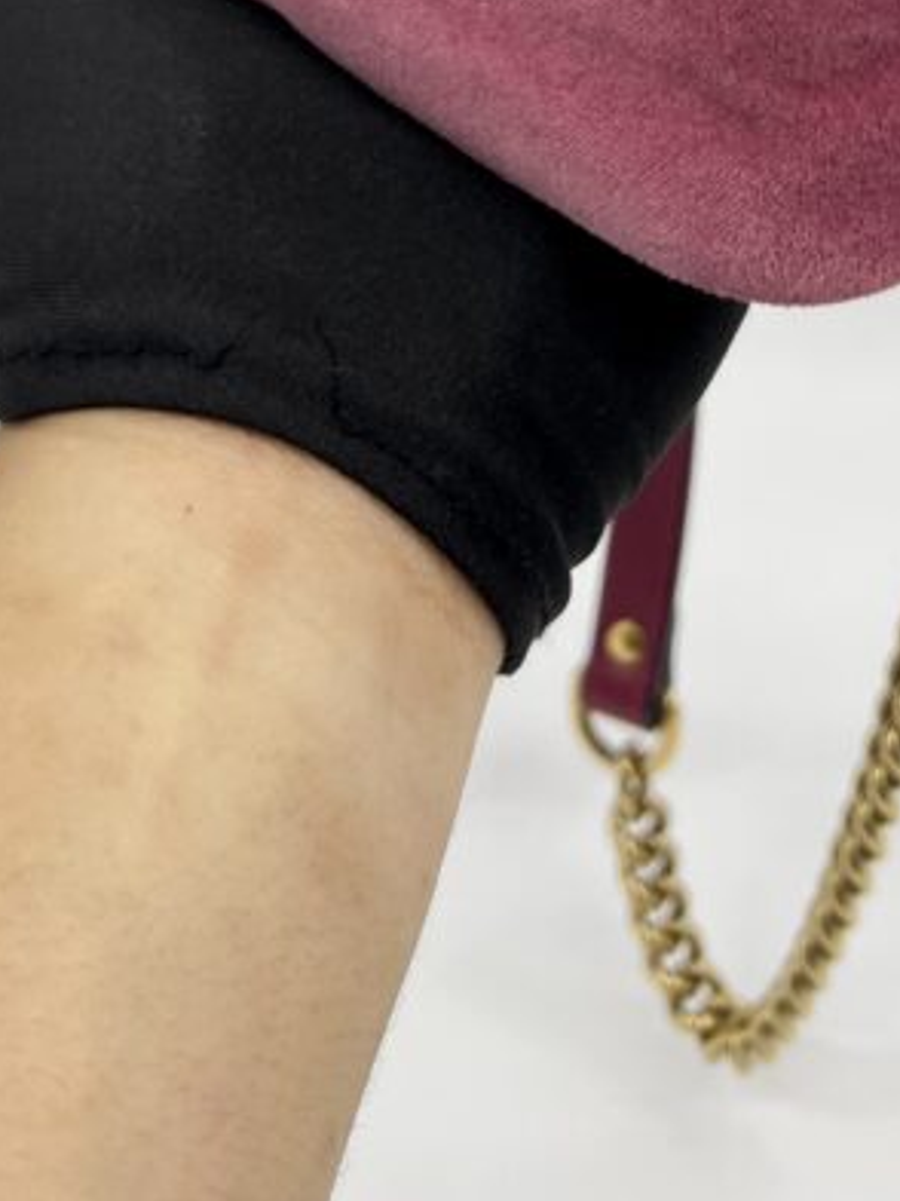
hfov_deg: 21.4
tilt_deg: -22.8
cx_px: 667
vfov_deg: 24.8
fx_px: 2357
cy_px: -358
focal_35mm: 68
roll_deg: +0.9
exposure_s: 1/112
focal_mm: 5.7
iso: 32
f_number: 1.5
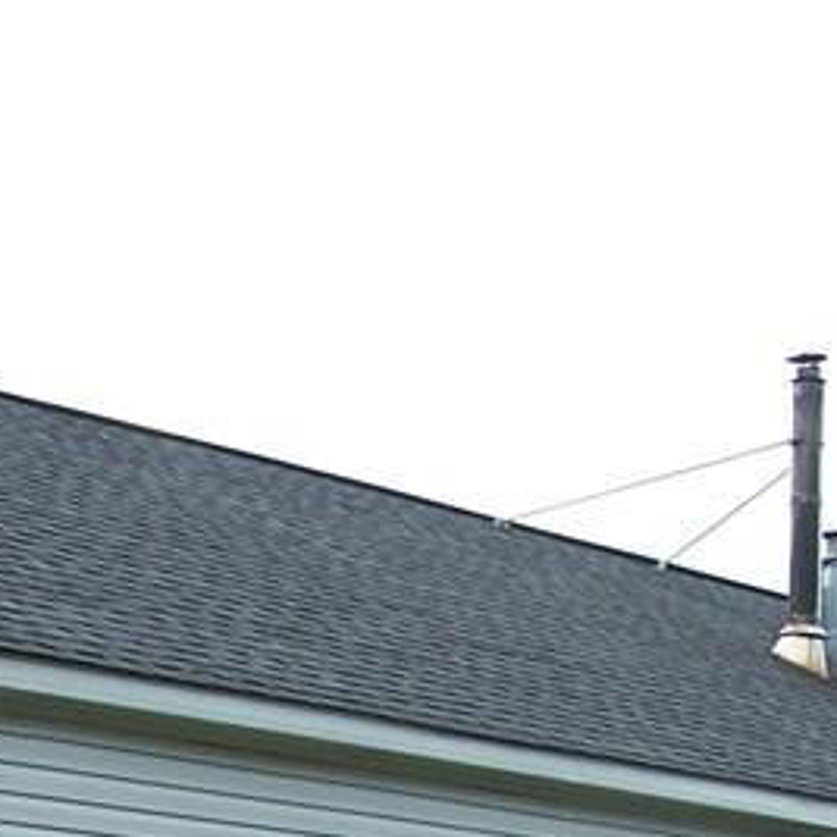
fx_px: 3529
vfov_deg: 13.0
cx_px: 204
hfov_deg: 13.5
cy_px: 1119
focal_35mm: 129
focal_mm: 6.3
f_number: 2.8
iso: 80
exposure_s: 1/500
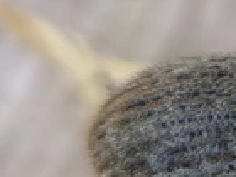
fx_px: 811
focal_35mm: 119
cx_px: 238
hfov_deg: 16.2
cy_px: 156
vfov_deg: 12.4
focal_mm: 5.4
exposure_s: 1/303
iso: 50
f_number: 1.8
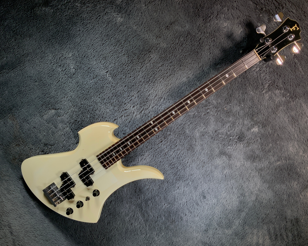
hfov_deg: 57.2
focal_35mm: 31
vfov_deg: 47.1
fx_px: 283
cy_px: 125
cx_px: 155
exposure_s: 1/156
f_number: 1.8
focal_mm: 3
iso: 25
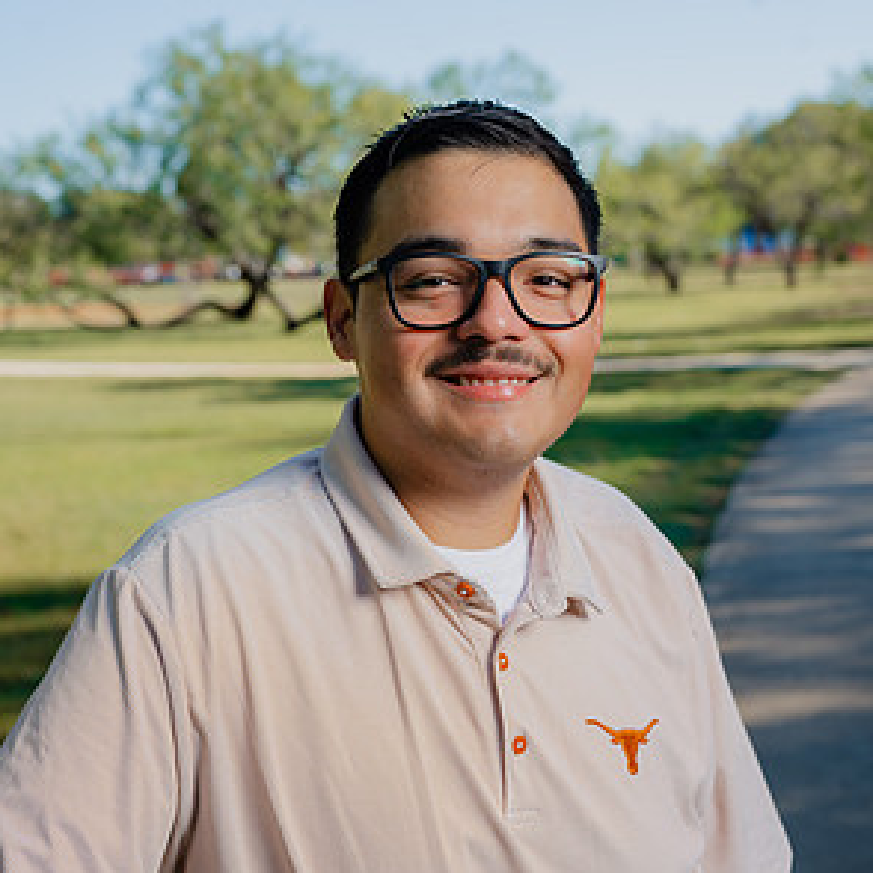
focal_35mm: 65
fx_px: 1855
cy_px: 478
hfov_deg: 26.5
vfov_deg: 26.5
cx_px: 442
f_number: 5.6
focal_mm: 50
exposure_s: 1/200
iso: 64
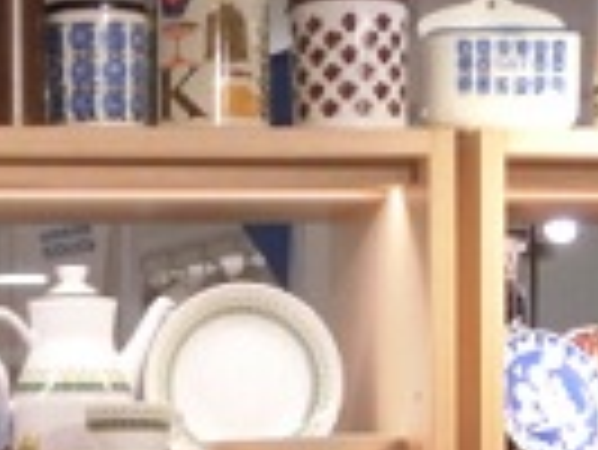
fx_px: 3320
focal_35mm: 192
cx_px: 63
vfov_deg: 7.6
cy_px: 716
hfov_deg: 10.2
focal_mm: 10.11
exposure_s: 1/125
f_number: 4.5
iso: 500
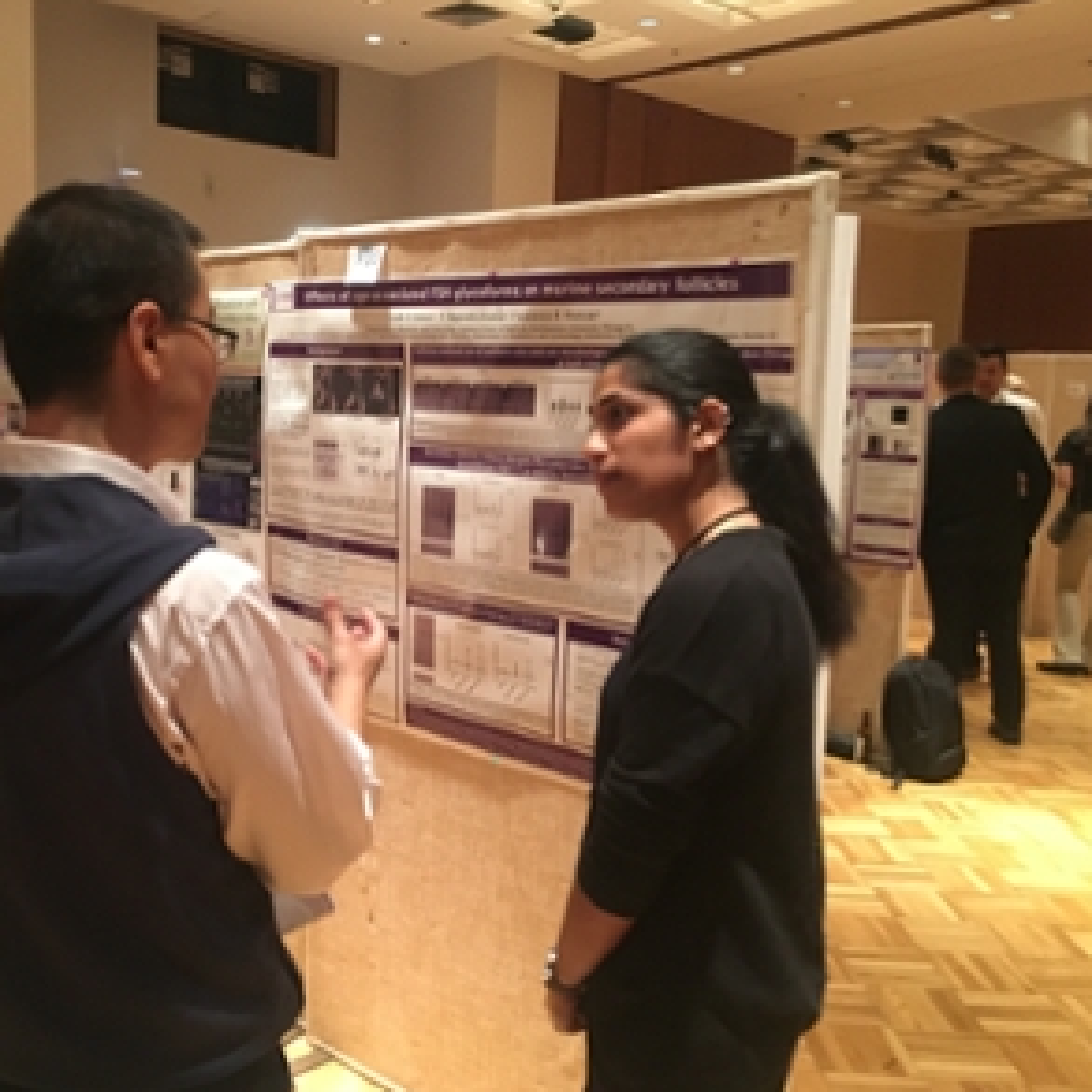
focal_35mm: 35
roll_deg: -2.0
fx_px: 1249
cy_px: 555
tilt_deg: -7.0
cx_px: 403
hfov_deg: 46.8
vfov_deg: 47.2
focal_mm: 4.15
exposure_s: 1/15
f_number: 2.2
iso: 250
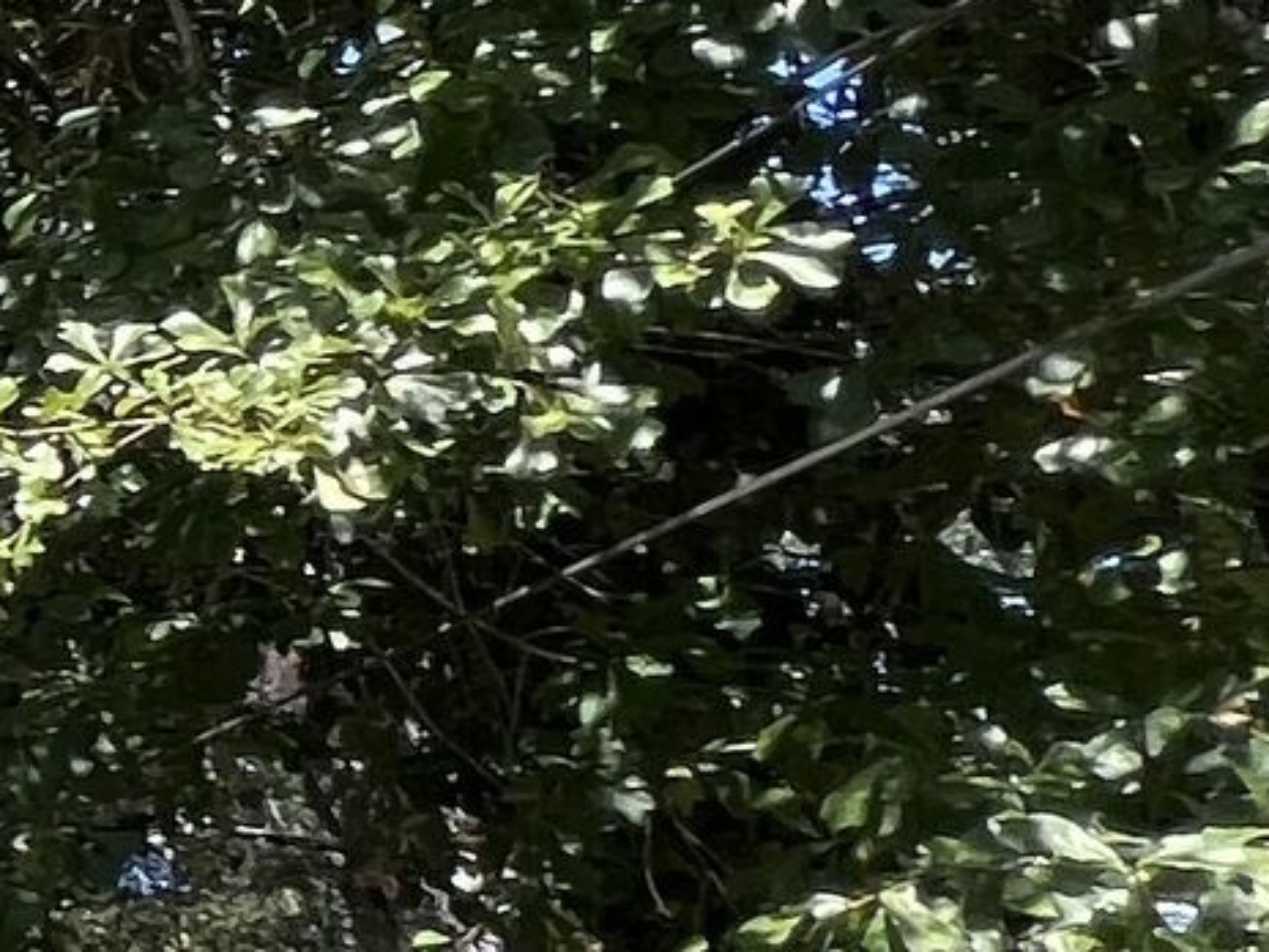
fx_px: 3153
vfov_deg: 17.2
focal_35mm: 86
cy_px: 558
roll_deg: +0.7
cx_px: -2437
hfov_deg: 11.9
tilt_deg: +15.8
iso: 32
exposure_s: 1/272
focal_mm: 1.57
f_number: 1.8
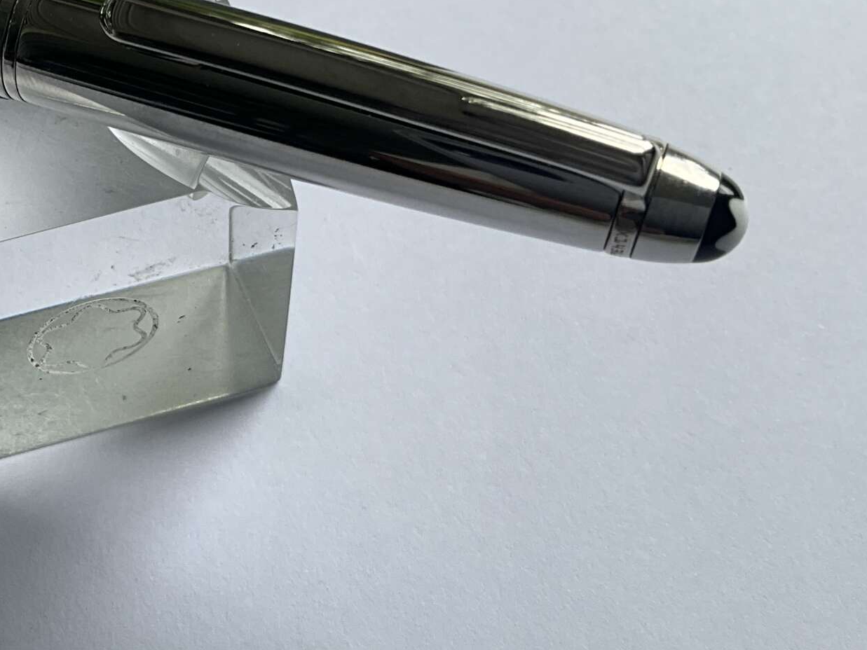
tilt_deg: -55.9
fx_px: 1503
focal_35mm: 60
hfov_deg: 30.3
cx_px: 32
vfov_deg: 24.3
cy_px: 208
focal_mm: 3
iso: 20
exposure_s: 1/180
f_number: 1.8
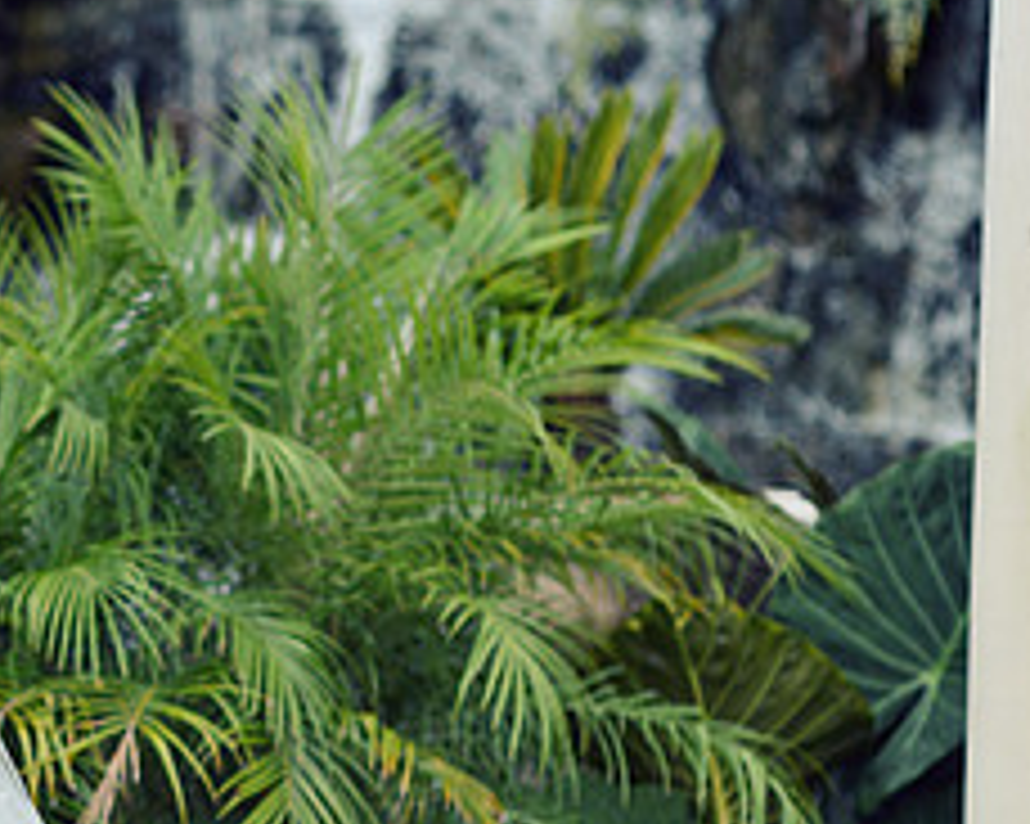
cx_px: -117
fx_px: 6155
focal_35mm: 202
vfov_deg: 7.6
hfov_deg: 9.5
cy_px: 689
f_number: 2.8
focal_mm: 85
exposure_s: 1/1600
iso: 250
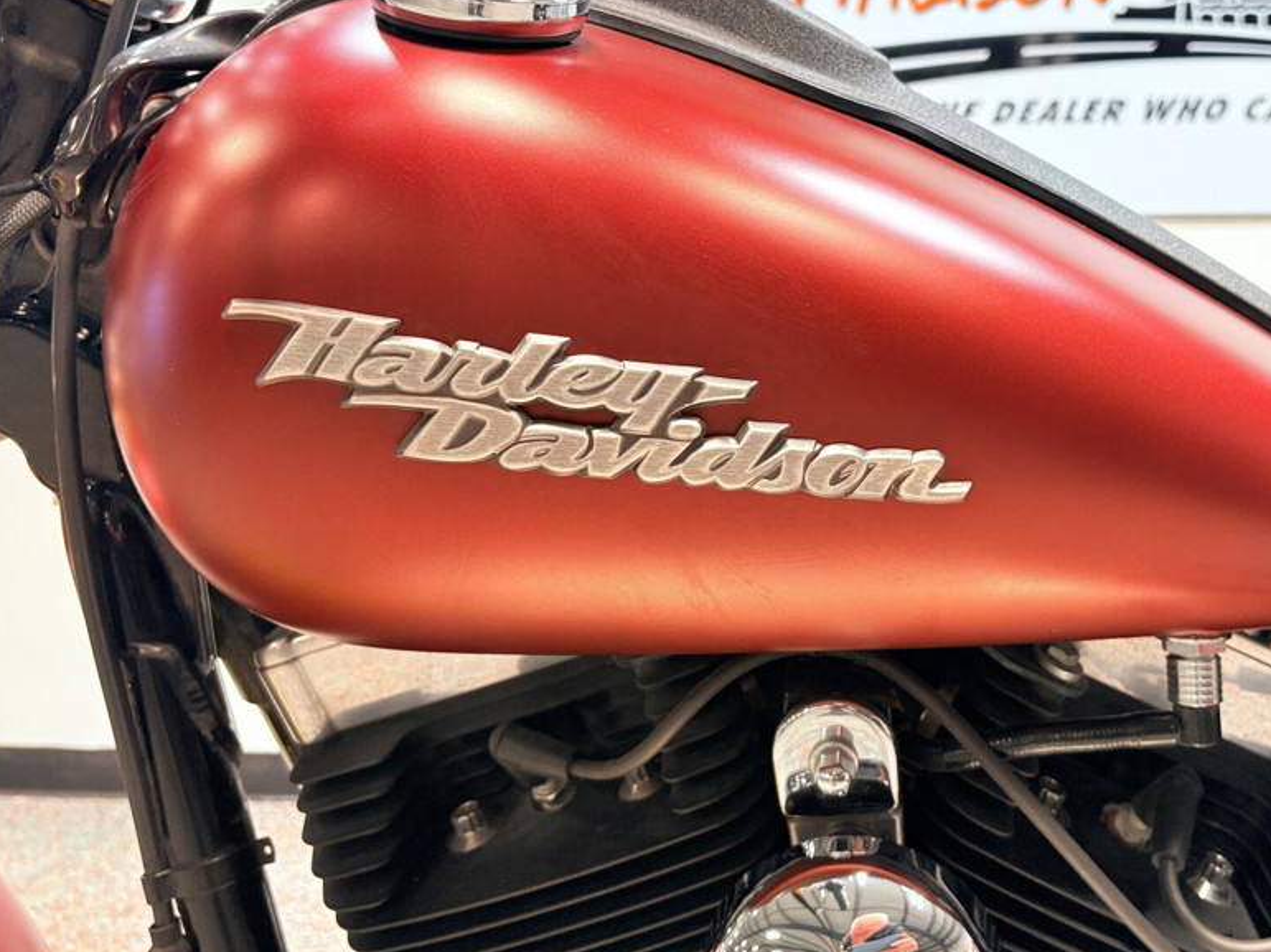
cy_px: 333
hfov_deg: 50.7
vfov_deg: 39.3
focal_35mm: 36
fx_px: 1322
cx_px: 810
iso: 80
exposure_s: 1/120
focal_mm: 5.96
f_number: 1.6
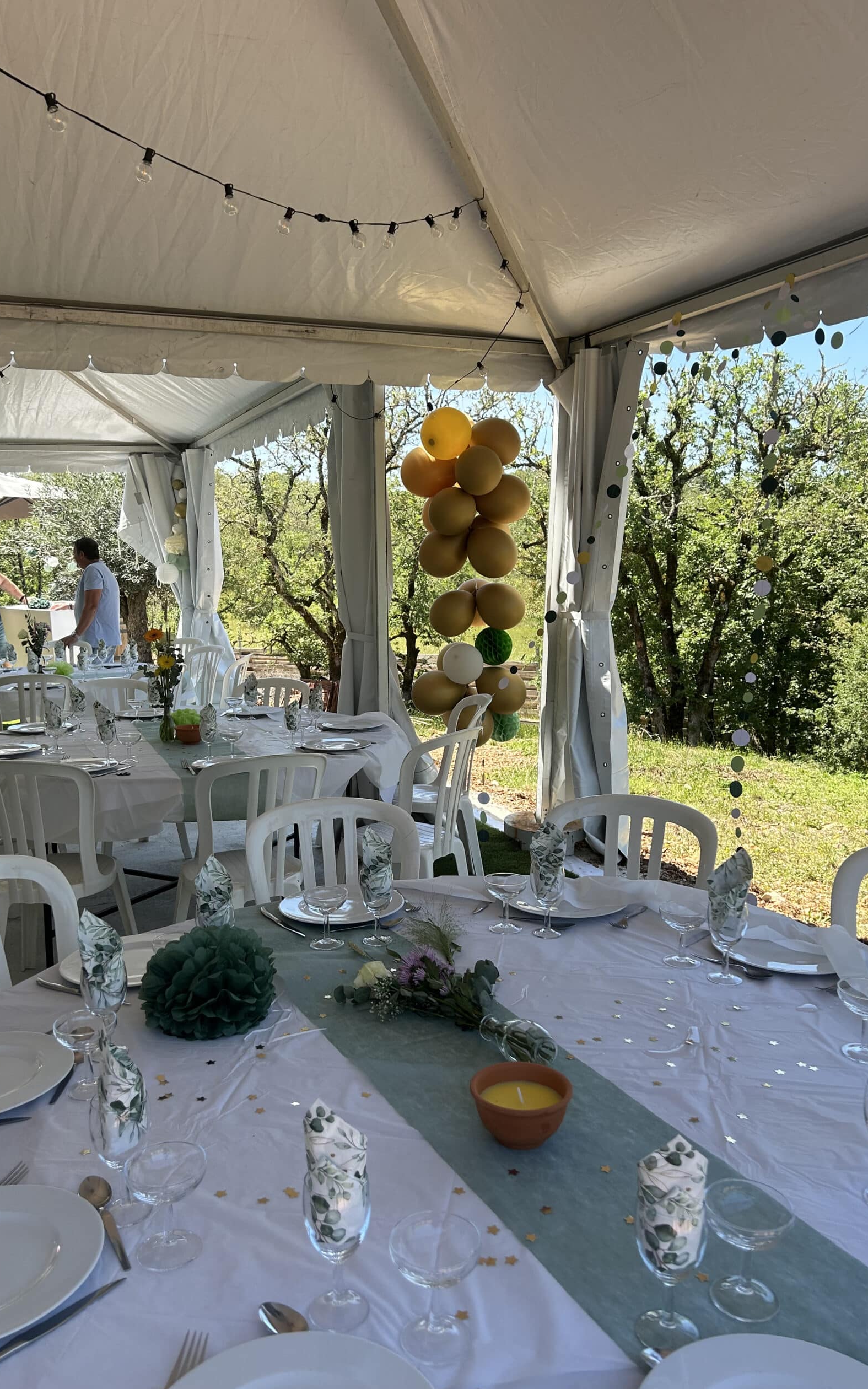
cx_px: 424
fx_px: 1060
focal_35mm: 28
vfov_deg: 66.5
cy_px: 688
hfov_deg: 44.5
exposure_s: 1/1009
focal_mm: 5.7
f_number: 1.5
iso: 50
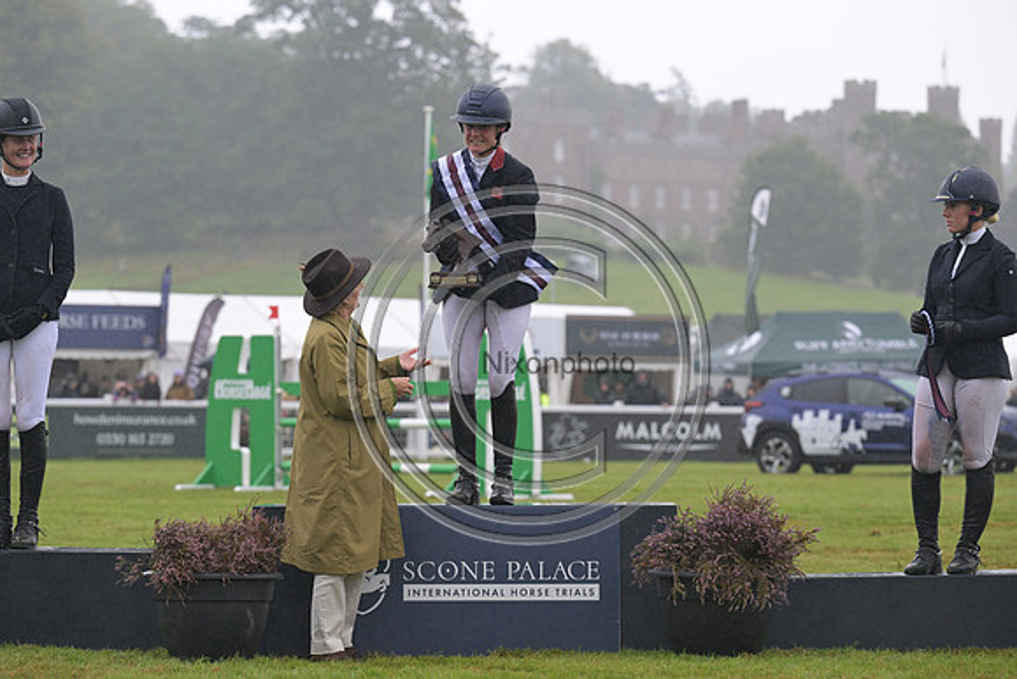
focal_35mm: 150
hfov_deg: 13.7
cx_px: 508
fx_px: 4238
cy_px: 340
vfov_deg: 9.2
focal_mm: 150
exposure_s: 1/1000
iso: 1100
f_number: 5
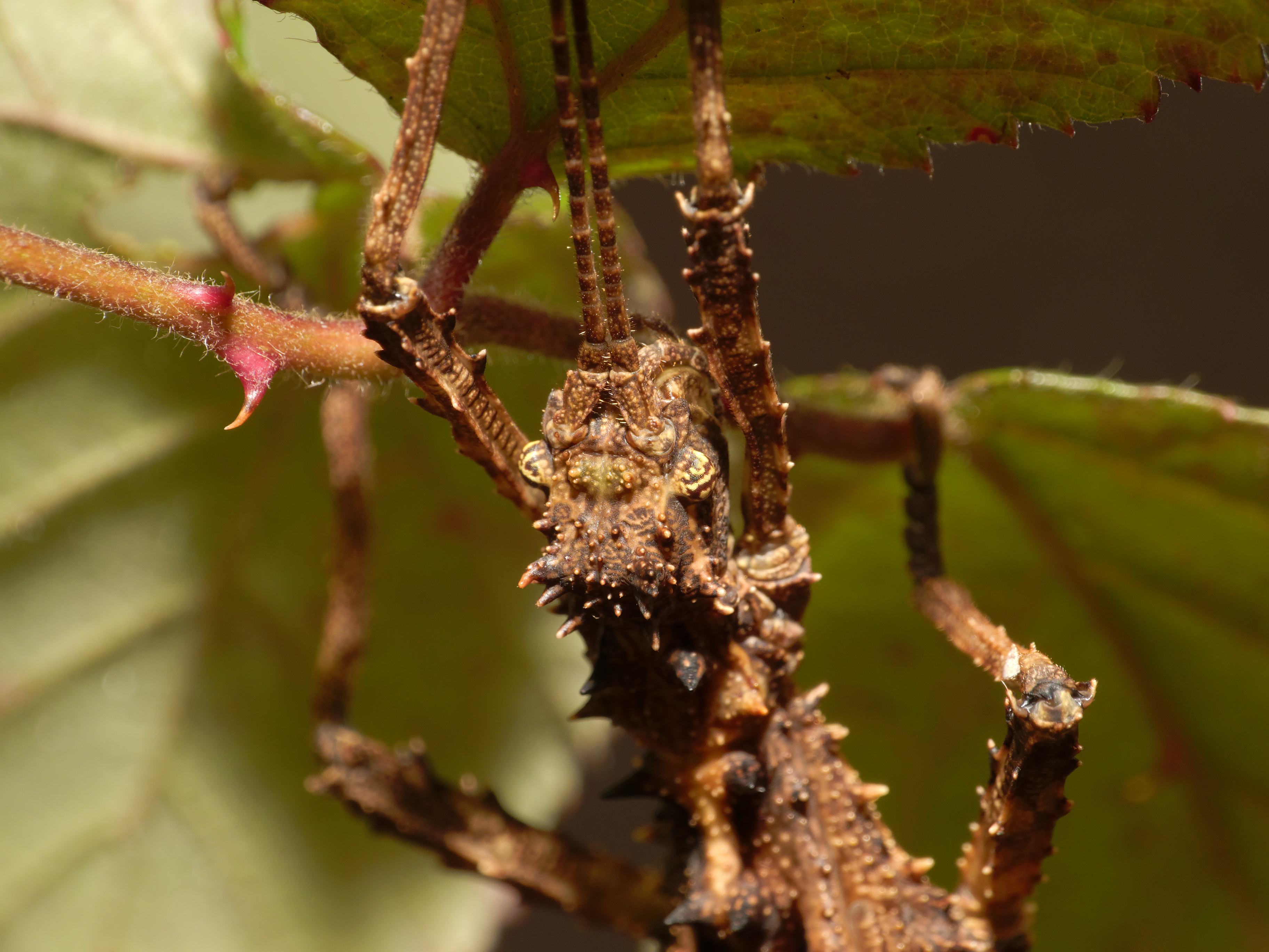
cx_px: 634
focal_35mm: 135
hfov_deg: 14.6
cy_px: 476
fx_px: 4949
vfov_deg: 11.0
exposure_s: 1/125
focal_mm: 28.9
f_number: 6.3
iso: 100
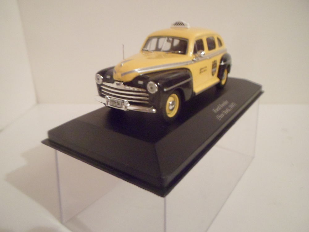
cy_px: 116
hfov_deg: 65.3
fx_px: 241
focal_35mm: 27
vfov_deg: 51.4
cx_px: 154
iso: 400
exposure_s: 1/3
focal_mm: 4.9
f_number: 3.3
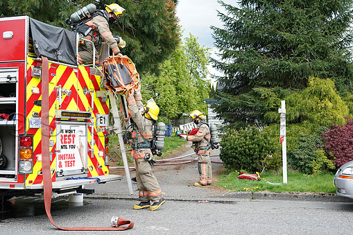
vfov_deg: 23.8
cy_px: 118
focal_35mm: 57
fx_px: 559
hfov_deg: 35.1
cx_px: 173
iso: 400
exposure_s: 1/500
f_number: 5.6
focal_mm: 50
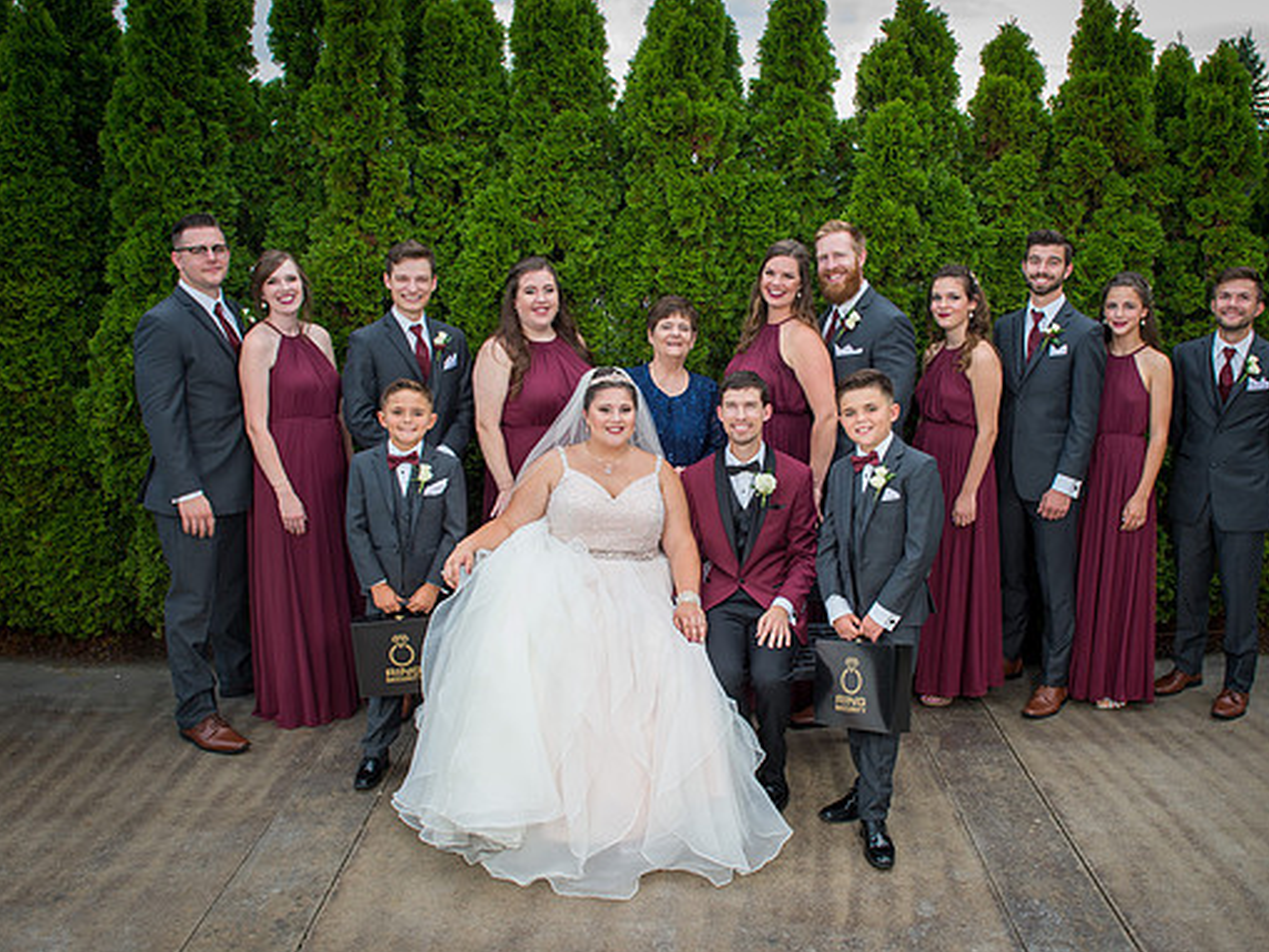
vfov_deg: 45.5
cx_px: 716
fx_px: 1137
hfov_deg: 58.1
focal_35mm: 31
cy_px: 484
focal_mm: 24
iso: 200
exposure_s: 1/90
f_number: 4.8
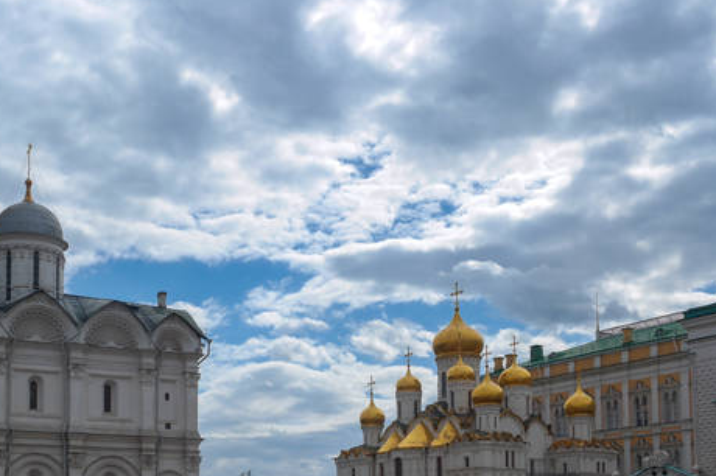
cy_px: 330
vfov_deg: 28.4
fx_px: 934
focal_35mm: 47
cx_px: 251
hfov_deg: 41.5
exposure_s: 1/500
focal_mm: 20
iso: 100
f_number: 8
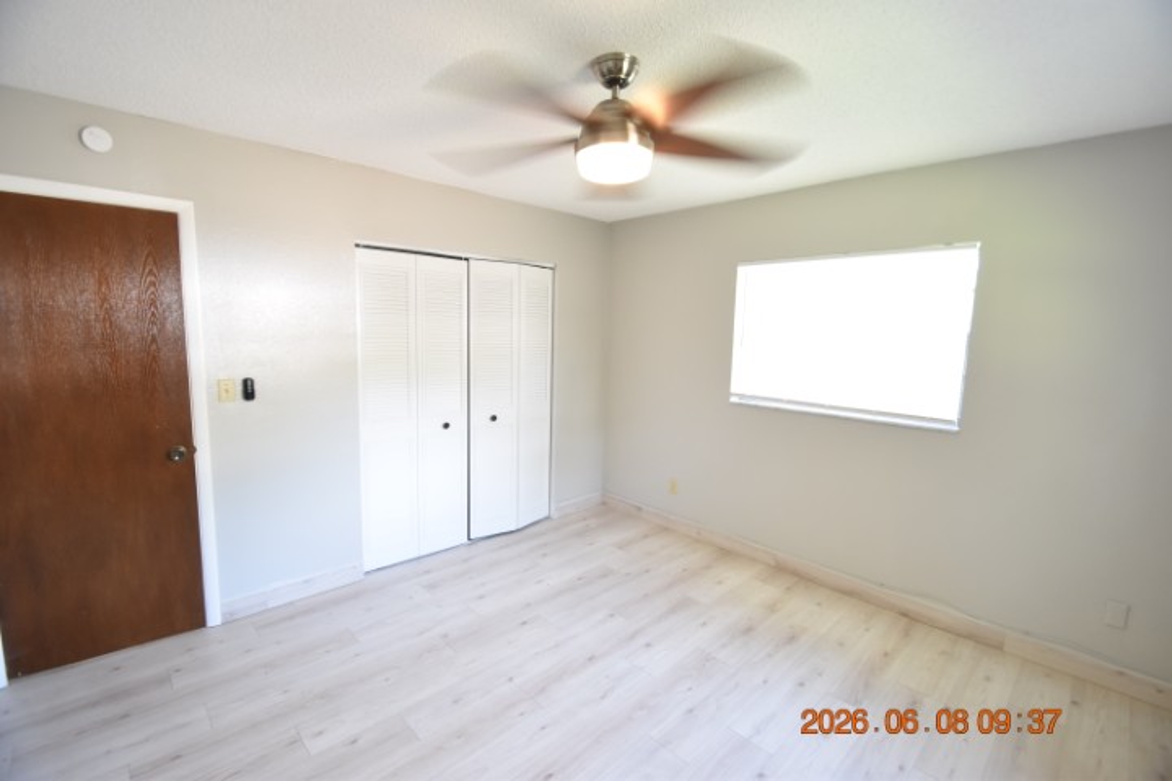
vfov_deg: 77.3
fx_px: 488
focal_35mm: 15
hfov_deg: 100.4
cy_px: 390
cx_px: 586
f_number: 3.5
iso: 800
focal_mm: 10
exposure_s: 1/30
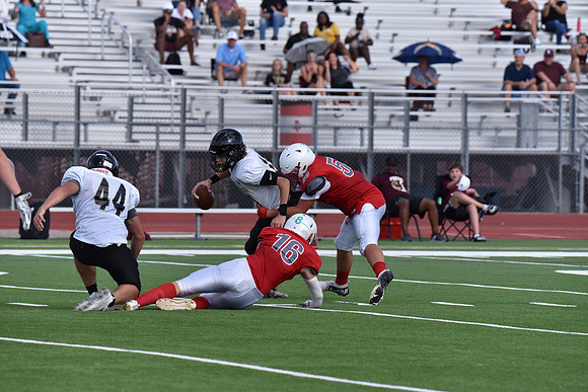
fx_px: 5228
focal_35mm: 320
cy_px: 196
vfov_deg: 4.3
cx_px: 294
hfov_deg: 6.4
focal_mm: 320
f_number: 8
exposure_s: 1/3200
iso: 1400
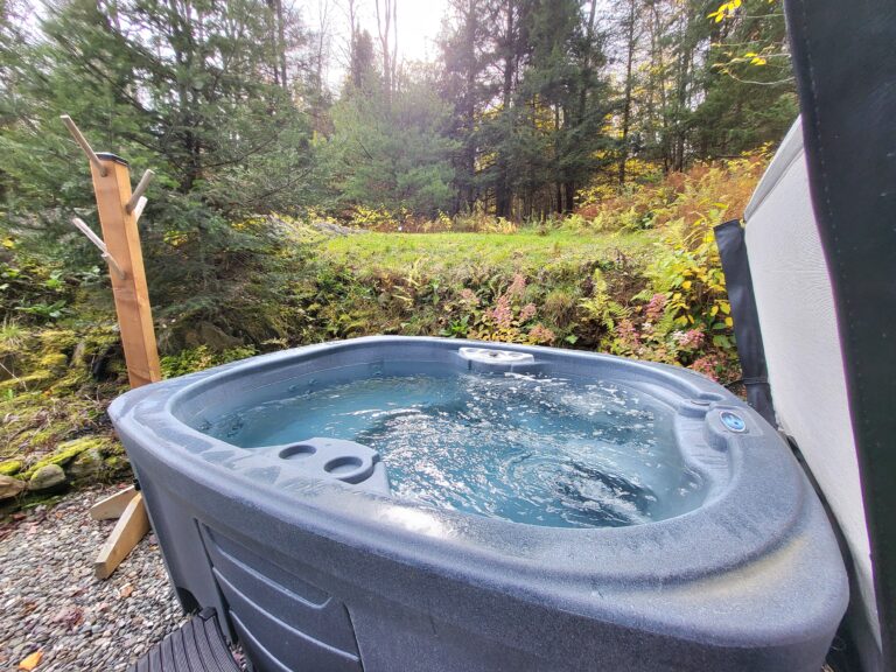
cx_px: 448
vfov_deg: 89.9
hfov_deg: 106.2
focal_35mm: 13
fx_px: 336
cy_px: 336
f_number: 2.2
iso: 32
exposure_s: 1/141
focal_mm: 1.74
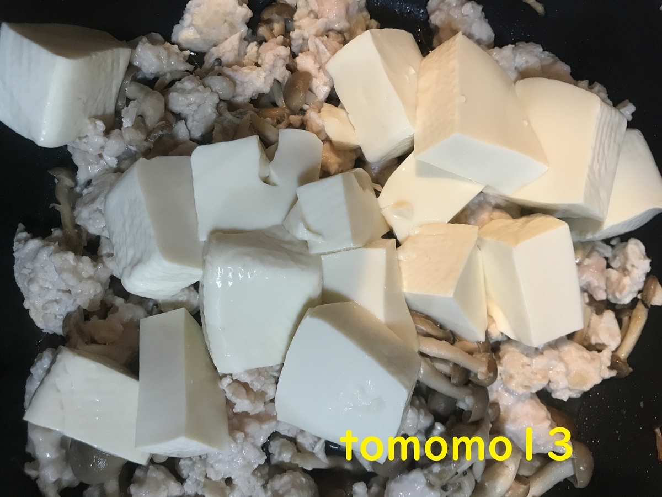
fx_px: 535
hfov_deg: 63.4
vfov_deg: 49.7
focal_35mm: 28
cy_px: 248
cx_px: 331
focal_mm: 3.99
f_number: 1.8
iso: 64
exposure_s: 1/17
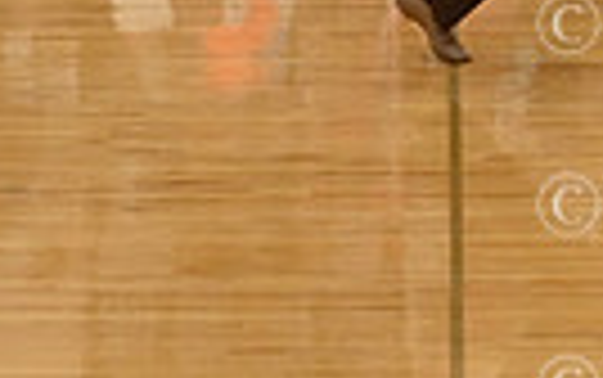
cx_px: 1188
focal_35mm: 463
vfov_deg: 2.8
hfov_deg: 4.5
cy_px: -430
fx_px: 7615
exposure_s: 1/400
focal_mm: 70
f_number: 4
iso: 3200
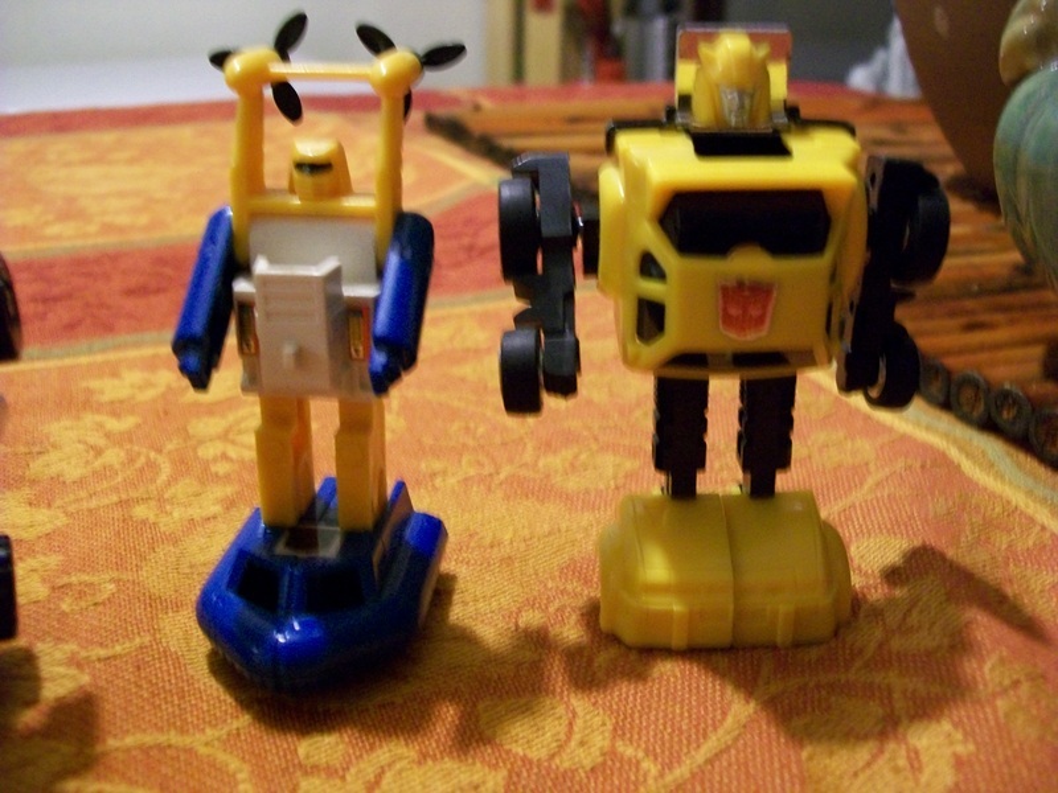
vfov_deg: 39.7
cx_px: 529
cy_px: 396
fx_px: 1100
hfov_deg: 51.4
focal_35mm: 36
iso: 200
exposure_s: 1/8
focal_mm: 6
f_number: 2.7
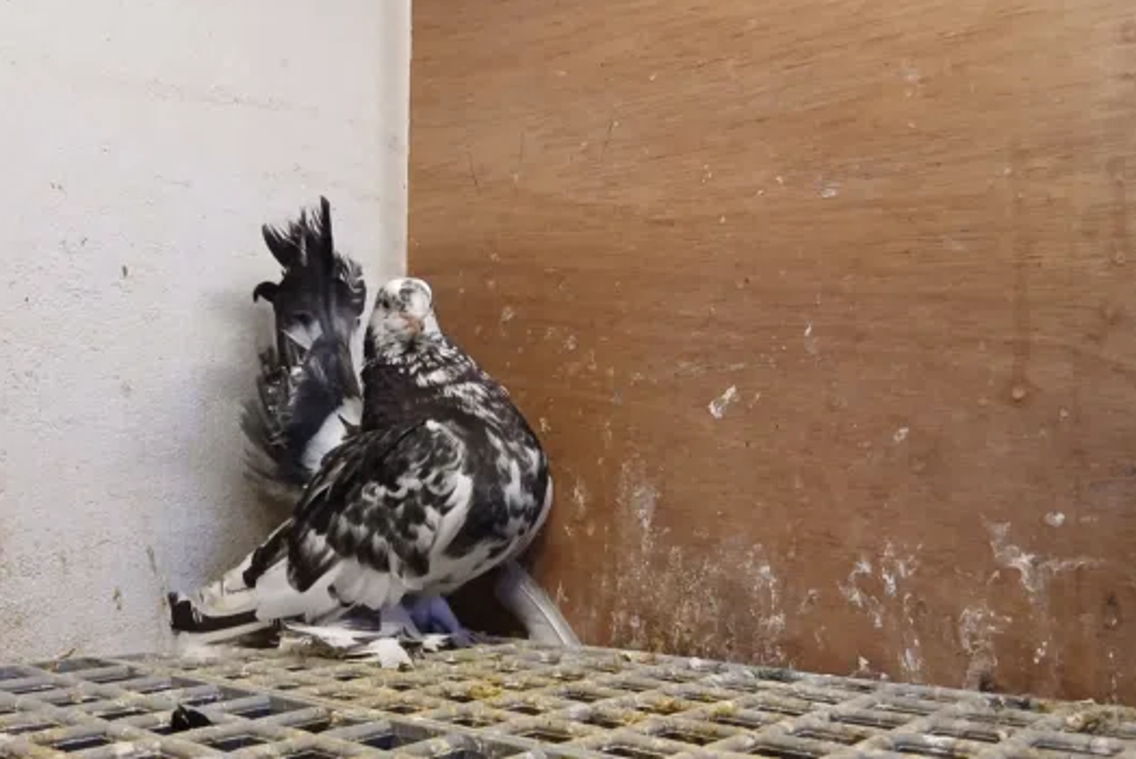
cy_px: 475
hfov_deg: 57.0
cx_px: 483
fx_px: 1042
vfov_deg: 39.7
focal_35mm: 33
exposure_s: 1/50
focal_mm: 3.98
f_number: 1.8
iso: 250
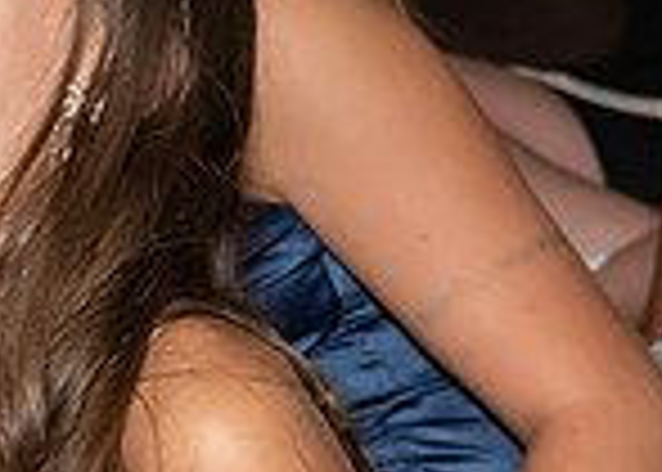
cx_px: -442
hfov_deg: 6.2
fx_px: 6054
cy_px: 405
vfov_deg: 4.5
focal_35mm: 322
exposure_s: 1/250
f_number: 8
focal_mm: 52
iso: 1000
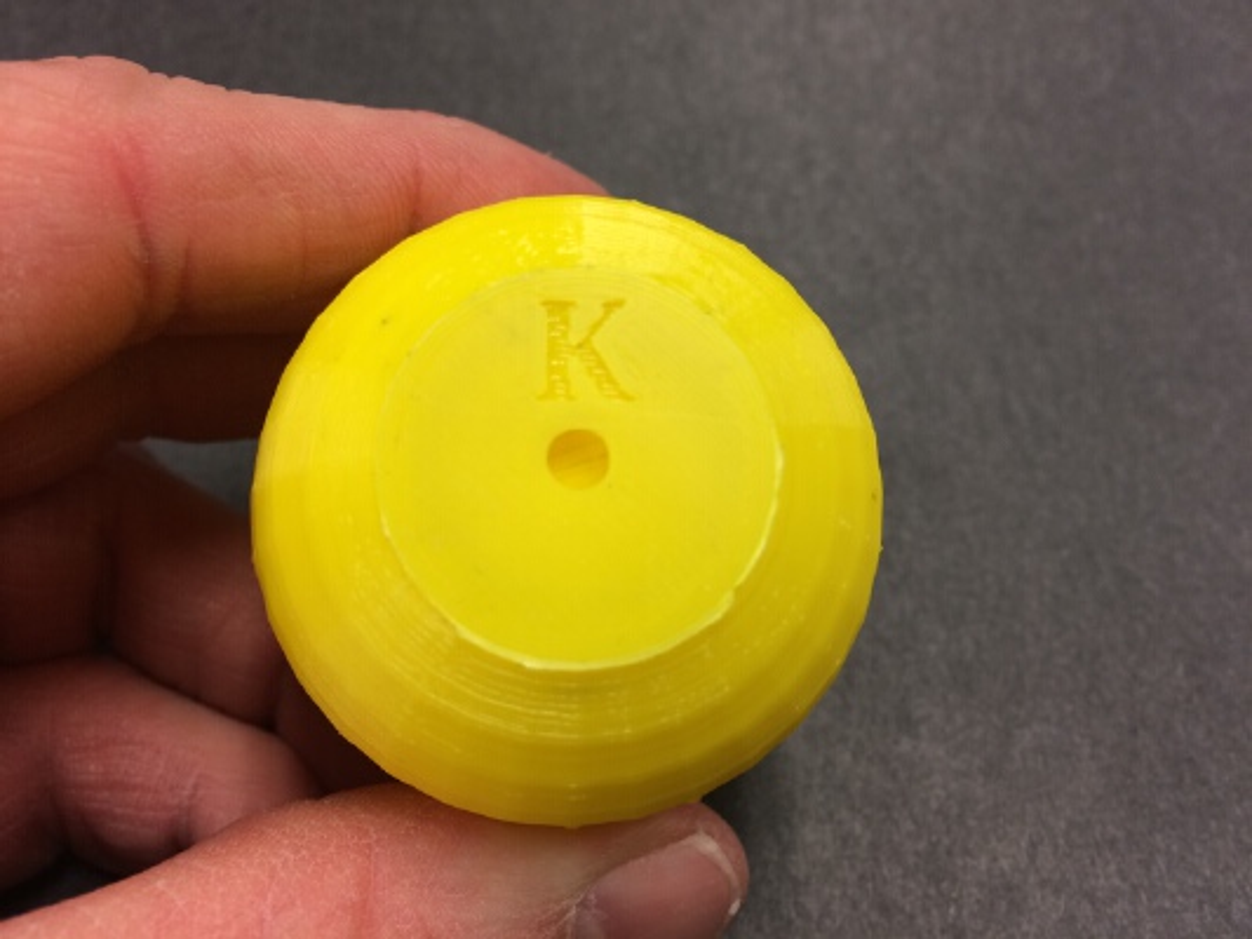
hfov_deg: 61.6
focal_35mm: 29
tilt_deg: -53.9
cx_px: 626
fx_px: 1049
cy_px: 470
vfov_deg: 48.2
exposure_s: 1/30
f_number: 2.2
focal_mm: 4.15
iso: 50
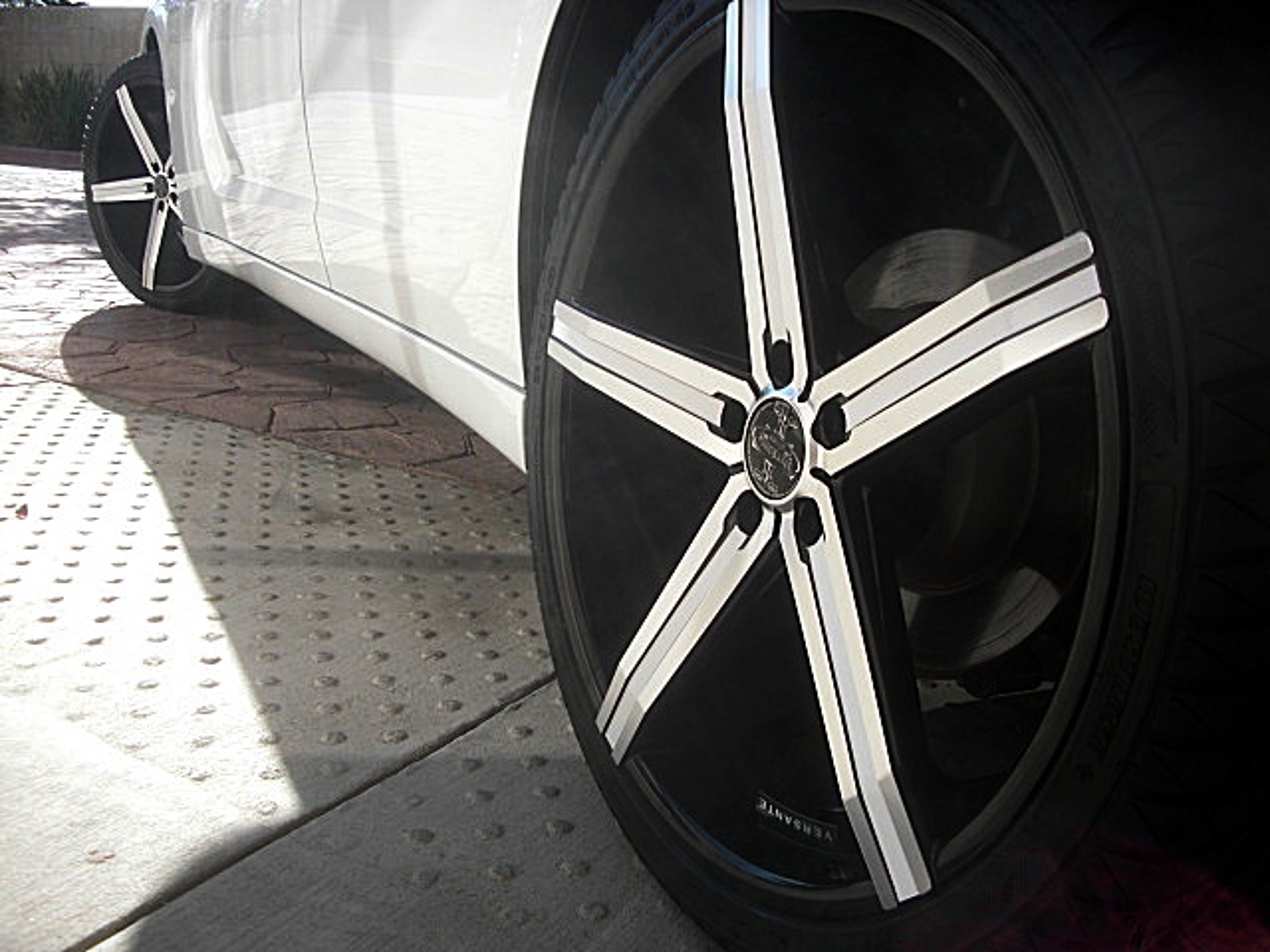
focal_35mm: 36
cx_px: 635
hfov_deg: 51.4
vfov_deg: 39.7
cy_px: 476
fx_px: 1321
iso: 50
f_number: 2.8
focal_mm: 6.3
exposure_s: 1/400
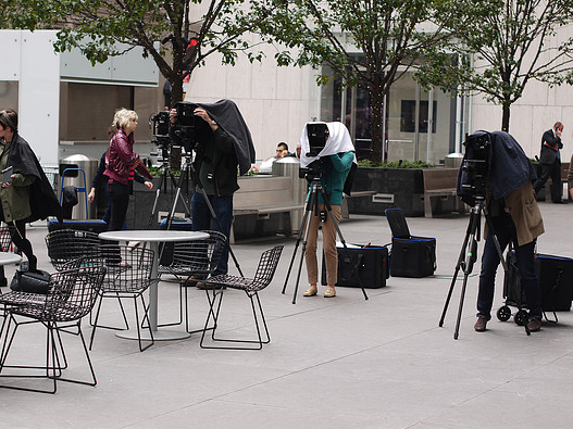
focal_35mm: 99
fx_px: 1638
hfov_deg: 19.8
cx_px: 287
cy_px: 203
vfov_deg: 14.9
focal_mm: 45
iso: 100
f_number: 2.5
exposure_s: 1/160
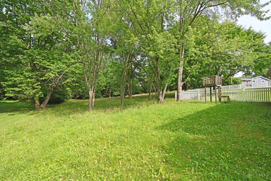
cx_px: 136
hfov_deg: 96.7
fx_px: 120
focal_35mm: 16
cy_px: 90
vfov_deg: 73.7
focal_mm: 16
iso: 250
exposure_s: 1/125
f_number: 13
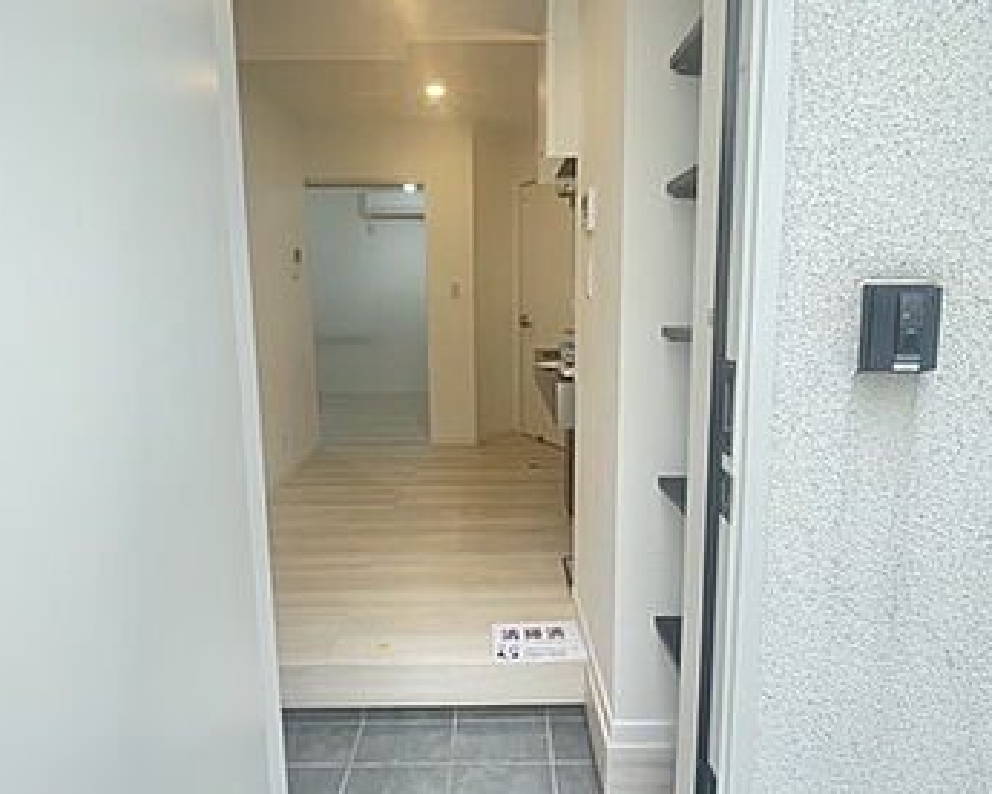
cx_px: 497
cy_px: 368
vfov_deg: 70.8
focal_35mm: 19
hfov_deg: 83.3
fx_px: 558
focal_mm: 1.55
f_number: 2.4
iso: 250
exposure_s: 1/100
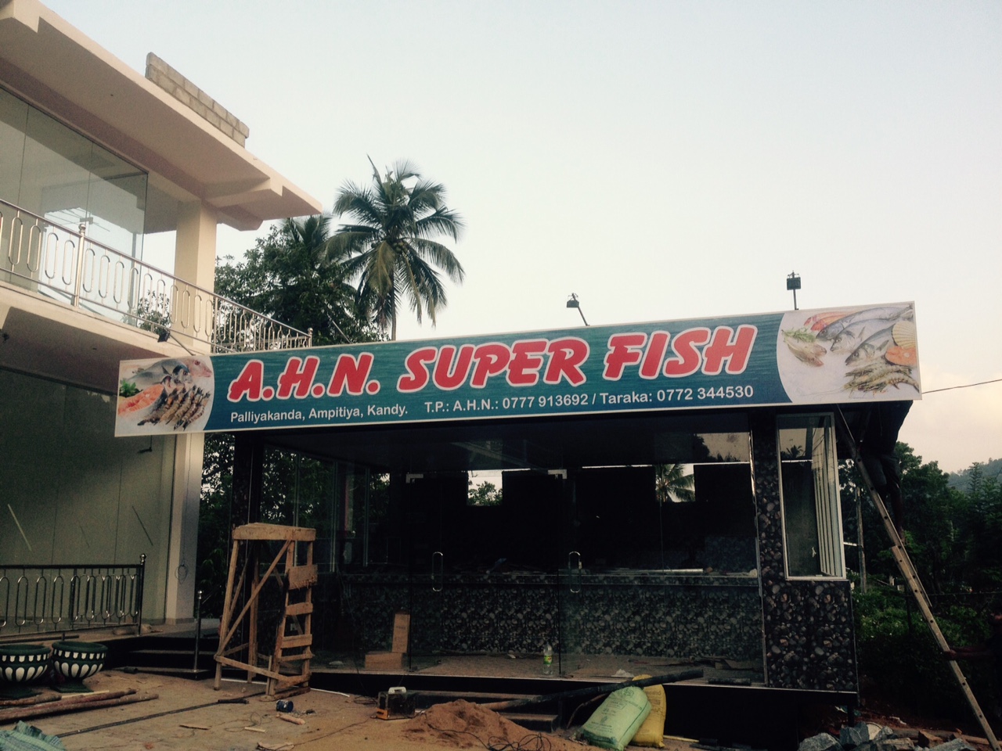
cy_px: 376
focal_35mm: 35
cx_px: 501
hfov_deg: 52.6
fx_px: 1013
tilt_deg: +7.0
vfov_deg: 40.7
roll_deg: -0.4
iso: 50
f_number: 2.4
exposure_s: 1/255
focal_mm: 4.28
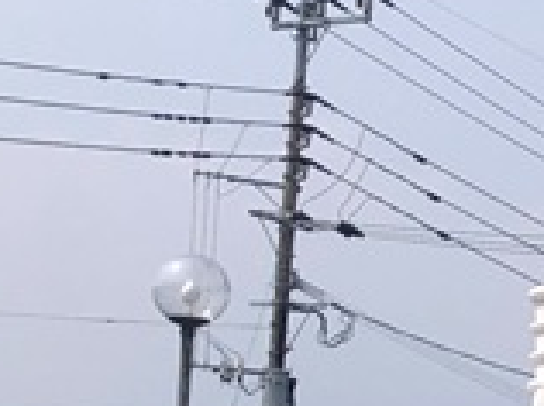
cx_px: 1456
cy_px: 561
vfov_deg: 8.0
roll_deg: -1.1
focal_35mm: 182
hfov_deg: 9.3
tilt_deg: +4.2
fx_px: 2856
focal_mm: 4
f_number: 1.8
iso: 20
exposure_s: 1/3436
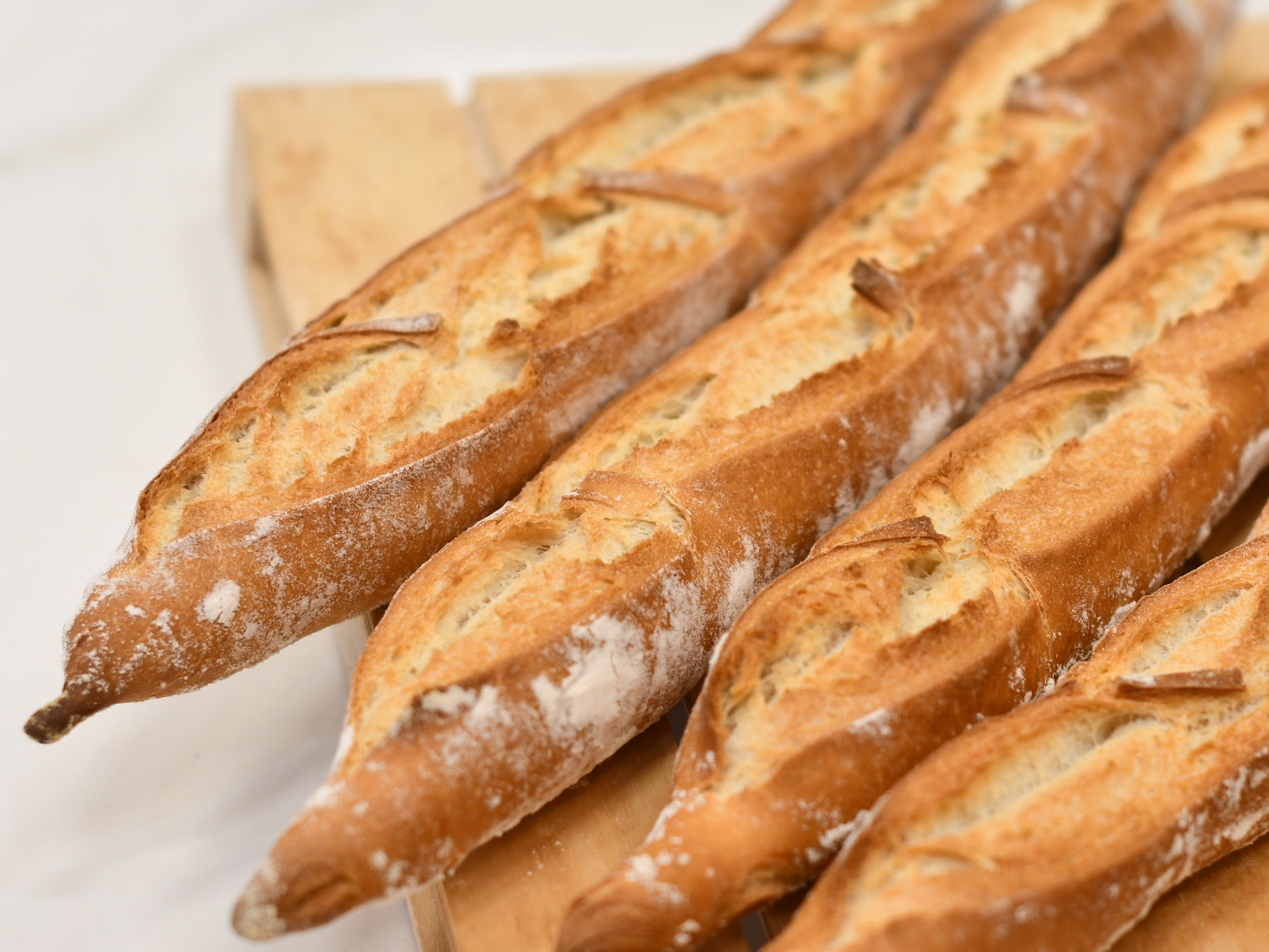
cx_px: 825
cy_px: 478
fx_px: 3740
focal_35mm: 102
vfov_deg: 14.5
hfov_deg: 19.2
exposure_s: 1/250
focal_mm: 50
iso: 400
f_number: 2.8
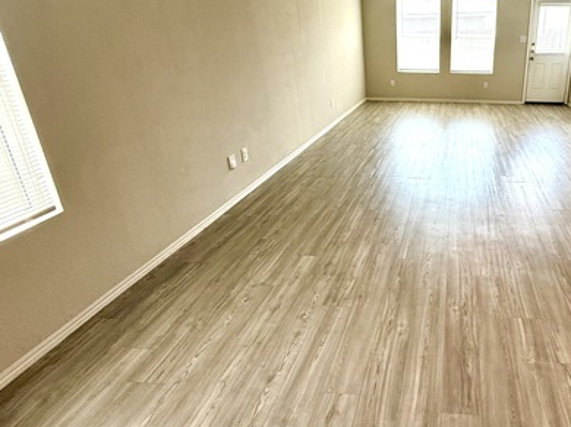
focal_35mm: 23
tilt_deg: -19.0
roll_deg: -0.9
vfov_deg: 58.1
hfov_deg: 68.9
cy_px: 159
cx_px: 432
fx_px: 379
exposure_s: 1/120
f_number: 2.2
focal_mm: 2.22
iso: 125
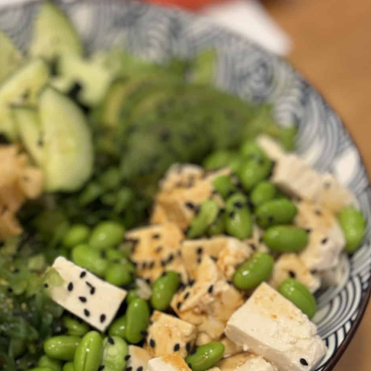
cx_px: 152
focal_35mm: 73
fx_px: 885
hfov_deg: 23.6
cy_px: 220
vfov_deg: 23.6
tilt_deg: -57.9
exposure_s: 1/40
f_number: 1.78
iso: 200
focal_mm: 6.76
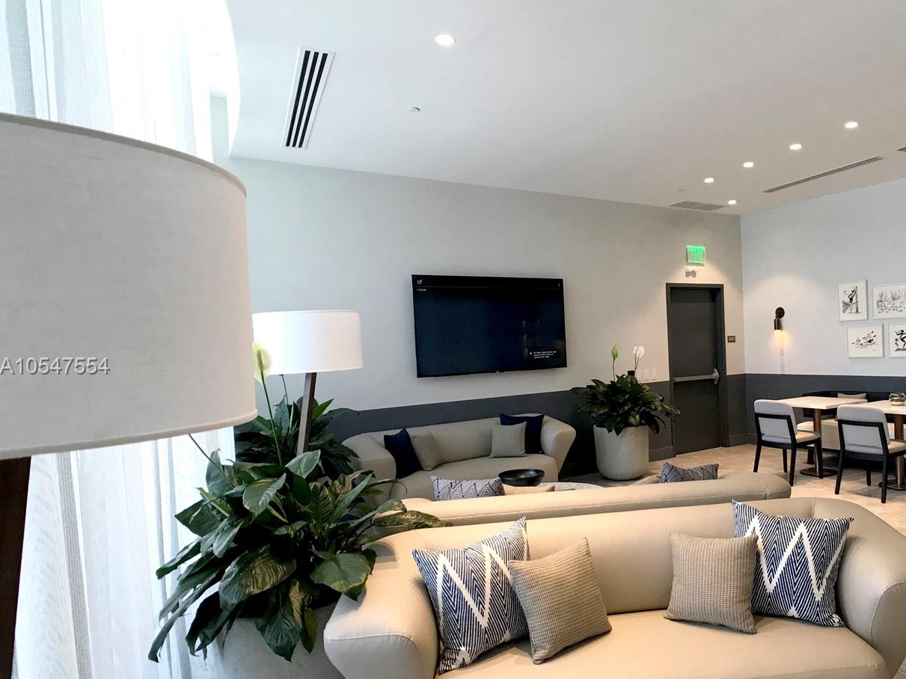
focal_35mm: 37
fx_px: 968
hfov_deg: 49.4
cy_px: 367
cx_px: 594
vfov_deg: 38.6
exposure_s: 1/40
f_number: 1.8
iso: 25
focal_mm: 3.99
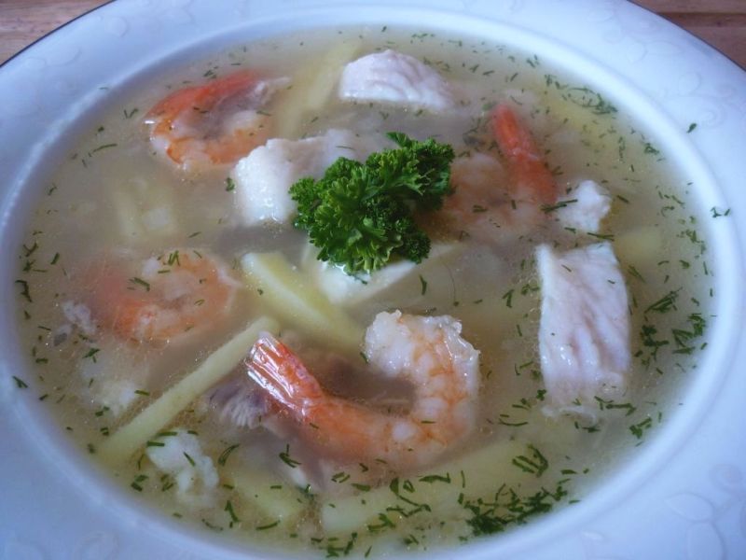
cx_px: 373
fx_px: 711
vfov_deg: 42.9
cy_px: 280
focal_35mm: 33
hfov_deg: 55.4
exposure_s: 1/30
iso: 250
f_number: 2.8
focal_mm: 5.5
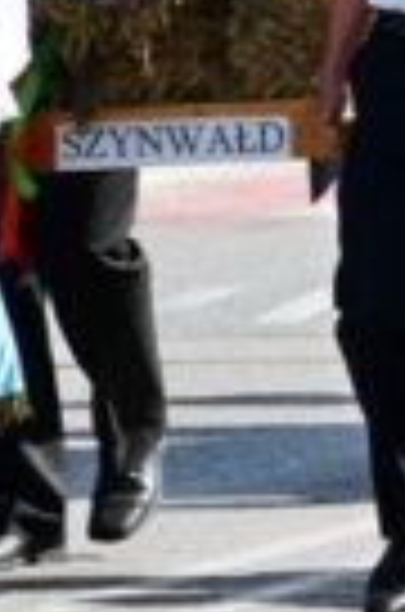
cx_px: 1490
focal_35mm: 619
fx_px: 10498
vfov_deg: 3.3
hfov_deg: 2.2
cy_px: -94
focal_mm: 75
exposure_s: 1/250
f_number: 8
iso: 125
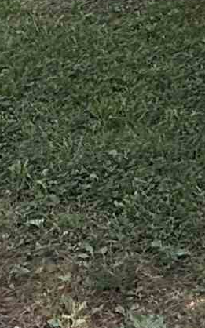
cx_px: 159
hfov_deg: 12.0
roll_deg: +3.2
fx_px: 975
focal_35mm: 109
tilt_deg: +2.8
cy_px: -313
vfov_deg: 15.5
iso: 64
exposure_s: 1/413
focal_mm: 2.22
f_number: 2.2
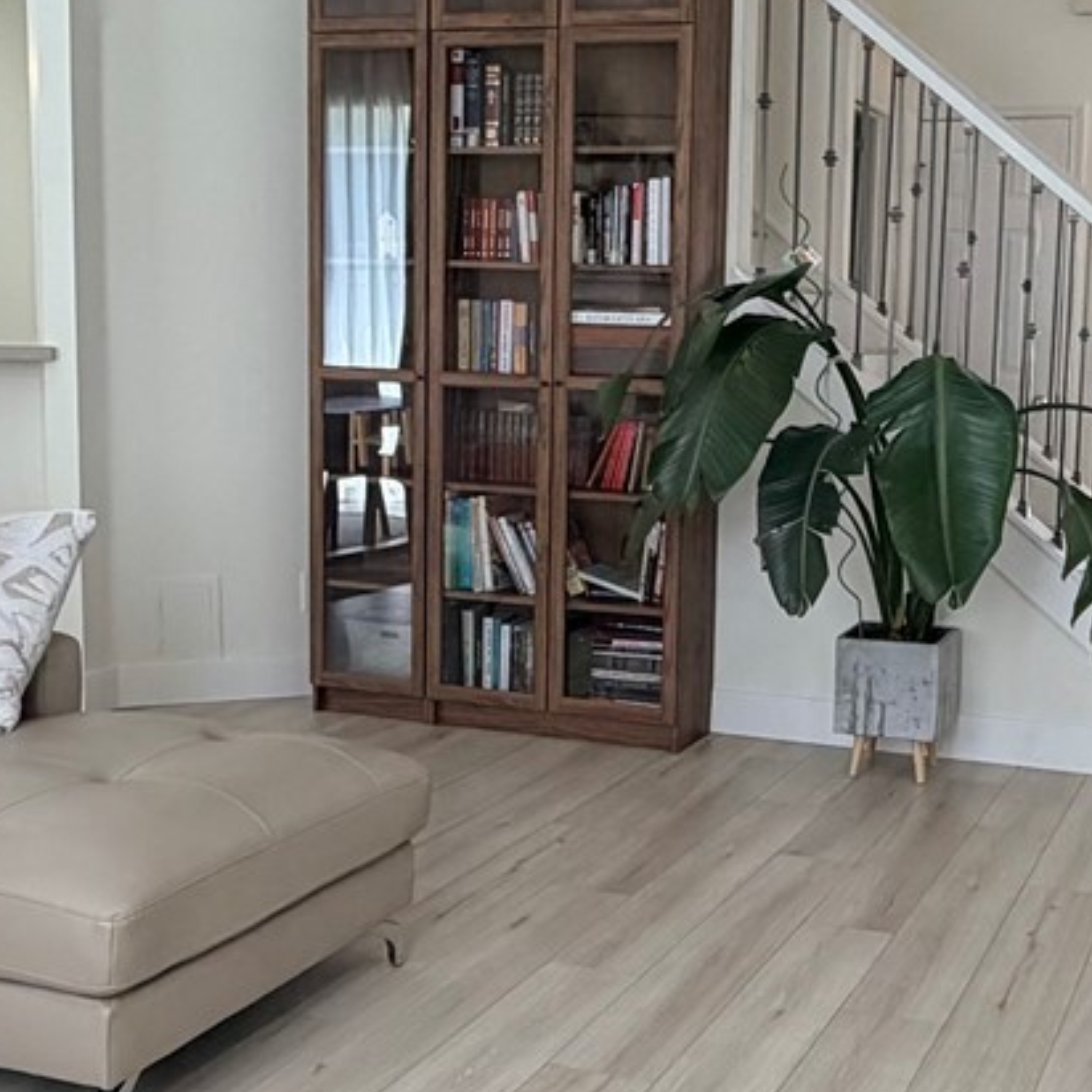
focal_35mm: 48
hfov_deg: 34.9
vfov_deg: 35.4
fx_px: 1713
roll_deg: -1.3
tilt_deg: -7.1
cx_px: 769
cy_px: 538
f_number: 2.2
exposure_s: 1/120
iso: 160
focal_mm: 2.22
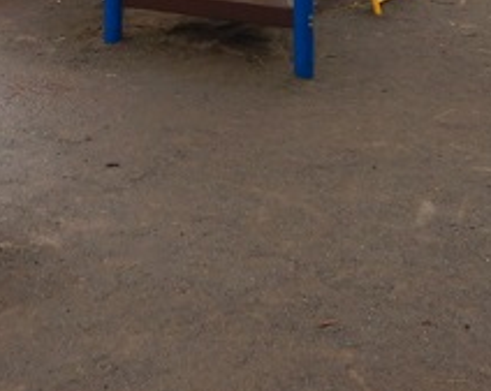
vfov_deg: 16.6
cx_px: 113
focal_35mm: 83
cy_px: -220
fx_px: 1204
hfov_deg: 22.8
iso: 125
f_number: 2.8
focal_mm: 4.3
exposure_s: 1/200
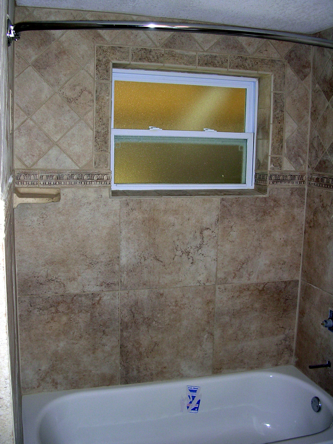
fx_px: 487
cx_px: 166
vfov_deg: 49.0
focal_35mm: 38
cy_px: 222
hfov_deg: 37.7
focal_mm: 5.8
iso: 100
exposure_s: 1/60.1
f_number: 2.8
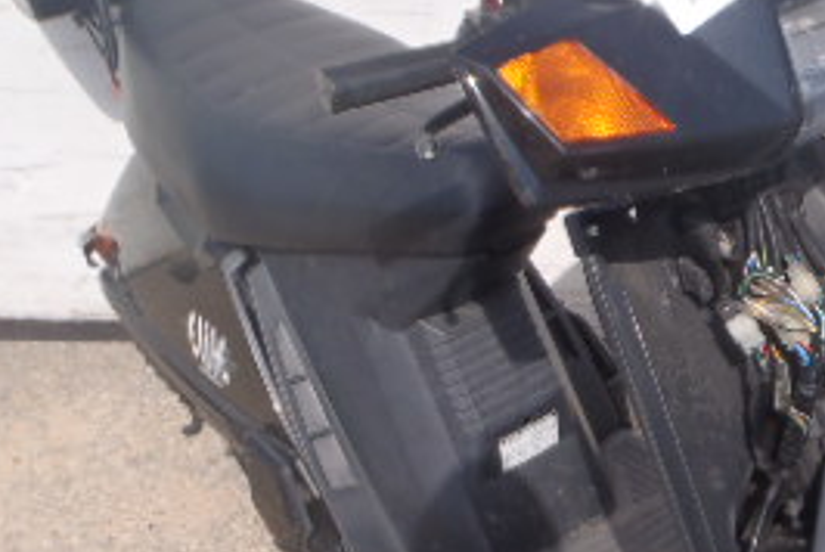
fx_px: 1606
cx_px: 658
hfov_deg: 28.2
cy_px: 440
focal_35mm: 70
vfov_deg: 19.3
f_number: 4.5
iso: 80
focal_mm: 5
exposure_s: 1/640
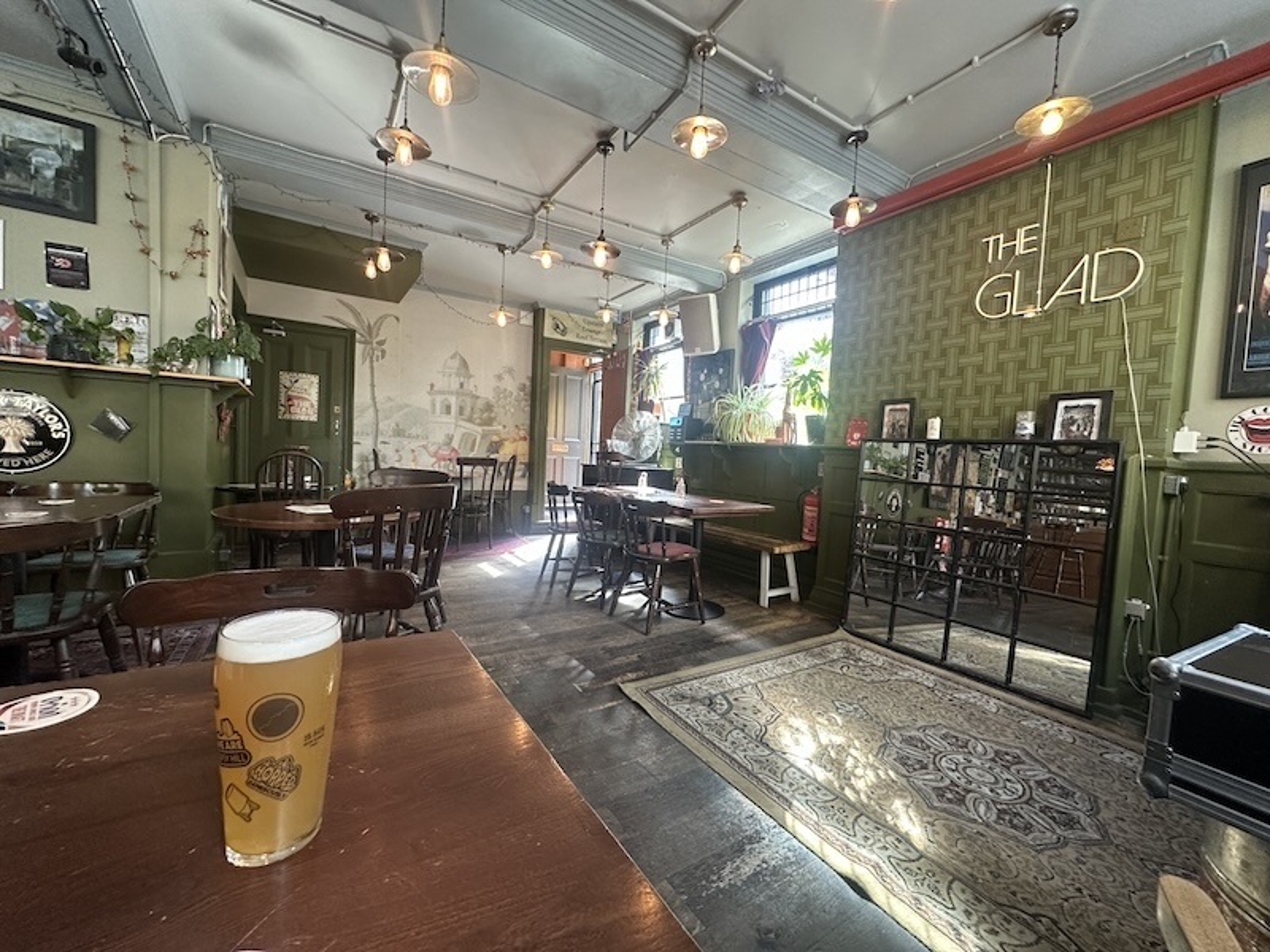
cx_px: 635
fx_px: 514
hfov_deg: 102.1
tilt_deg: -2.1
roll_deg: -2.9
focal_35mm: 14
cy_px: 476
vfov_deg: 85.7
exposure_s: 1/50
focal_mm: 2.22
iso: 250
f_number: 2.2
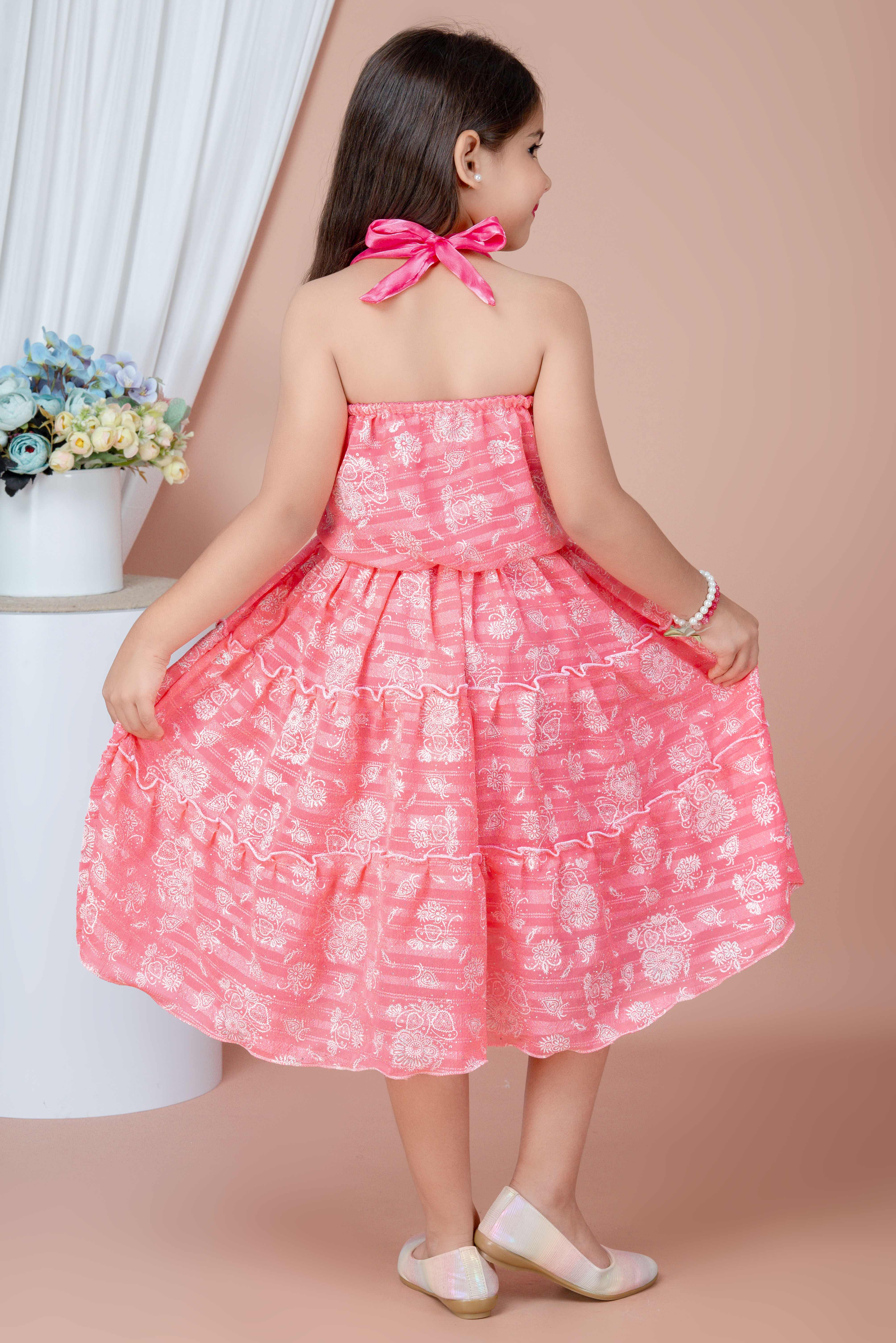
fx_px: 3170
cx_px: 448
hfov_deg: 16.1
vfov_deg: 23.9
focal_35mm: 85
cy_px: 672
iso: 400
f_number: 11
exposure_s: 1/160
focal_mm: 85
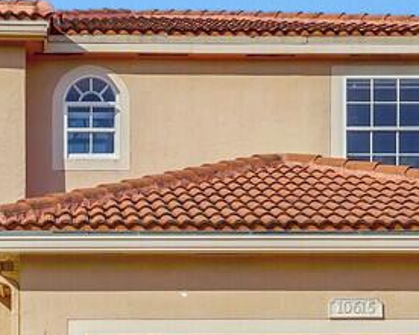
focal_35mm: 87
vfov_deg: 16.4
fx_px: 1079
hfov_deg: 21.5
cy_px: 474
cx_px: 42
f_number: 11
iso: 320
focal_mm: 16
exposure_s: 1/640
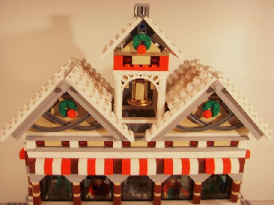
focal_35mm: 39
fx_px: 309
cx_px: 137
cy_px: 102
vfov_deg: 36.8
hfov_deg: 47.9
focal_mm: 6.6
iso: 63
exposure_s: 1/10
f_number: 3.5
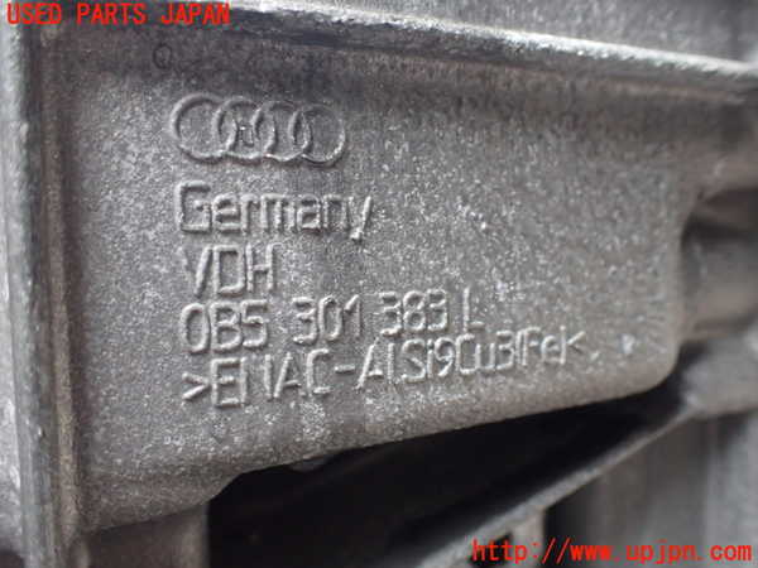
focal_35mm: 30
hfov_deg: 60.0
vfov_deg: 46.8
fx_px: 657
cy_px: 284
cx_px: 379
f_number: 2.3
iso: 800
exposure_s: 1/125
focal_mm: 5.4
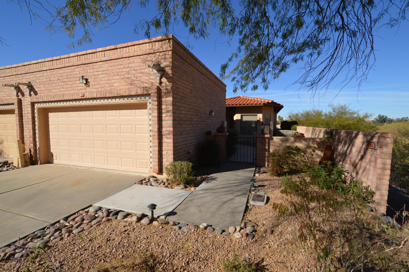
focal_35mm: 15
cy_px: 136
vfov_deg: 77.2
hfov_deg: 100.4
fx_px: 170
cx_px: 204
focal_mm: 10
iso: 100
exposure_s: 1/200
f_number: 9
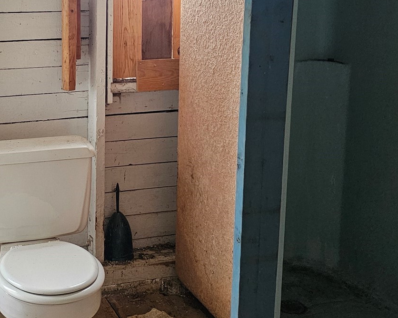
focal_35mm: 55
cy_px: 77
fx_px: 648
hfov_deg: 33.3
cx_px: 90
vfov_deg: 27.2
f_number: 1.7
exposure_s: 1/120
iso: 800
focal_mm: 6.3
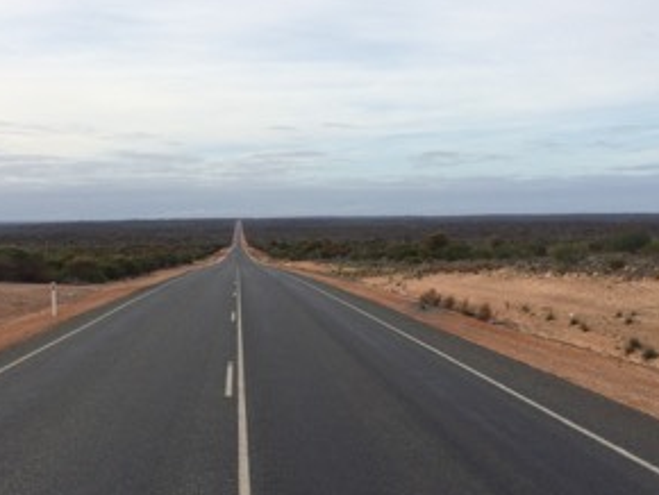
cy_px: 211
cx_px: 214
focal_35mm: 52
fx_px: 991
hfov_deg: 36.4
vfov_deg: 28.0
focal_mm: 4.15
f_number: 2.2
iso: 32
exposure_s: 1/1953
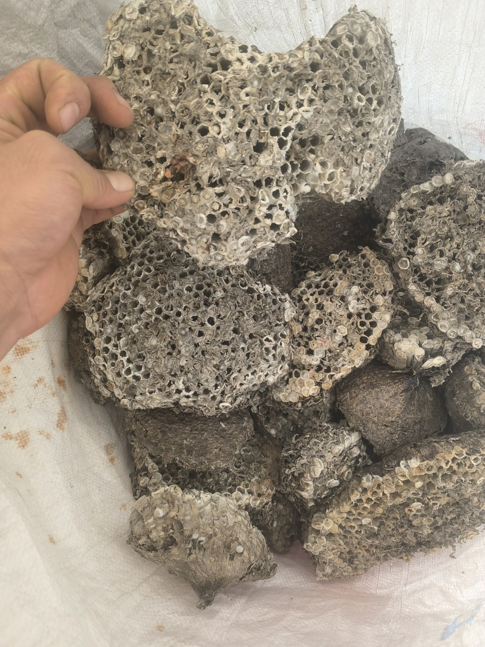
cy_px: 324
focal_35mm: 27
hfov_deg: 51.3
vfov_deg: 65.3
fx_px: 504
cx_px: 242
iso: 500
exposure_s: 1/300
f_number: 1.8
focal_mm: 5.54
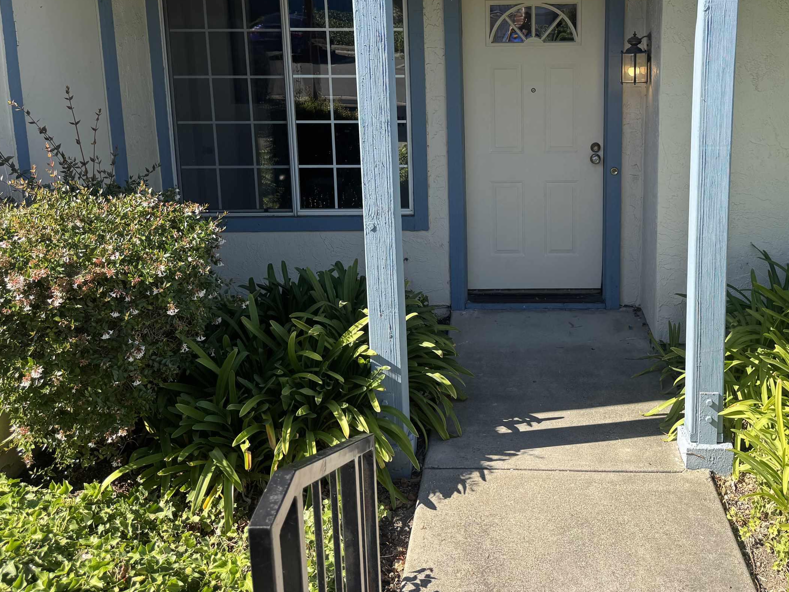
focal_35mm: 35
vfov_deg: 39.8
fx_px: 798
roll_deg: +1.1
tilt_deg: -10.6
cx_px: 504
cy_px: 163
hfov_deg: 51.9
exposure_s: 1/952
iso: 80
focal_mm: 6.76
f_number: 1.78
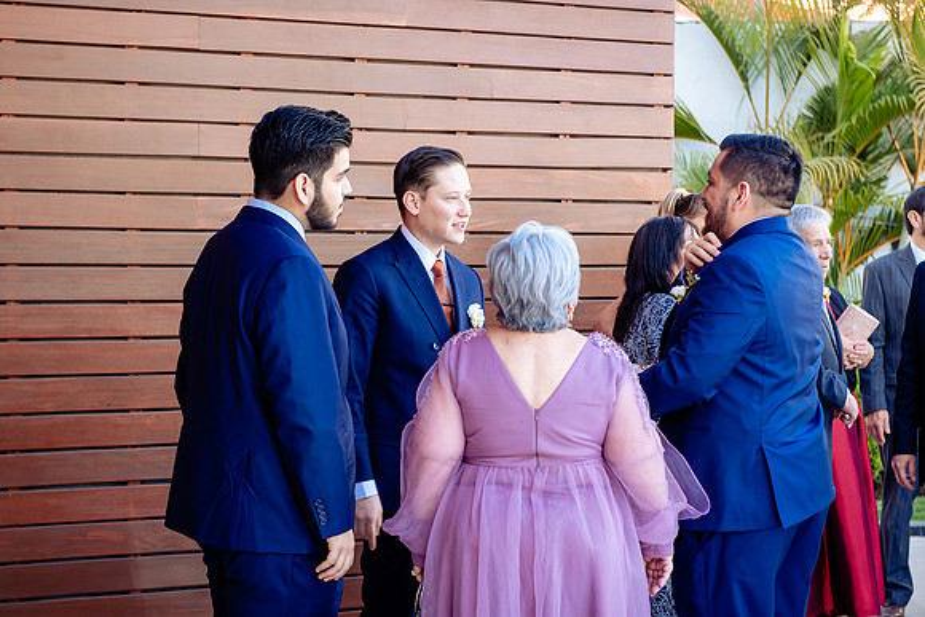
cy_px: 300
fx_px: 2074
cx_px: 447
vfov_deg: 16.9
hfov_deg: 25.1
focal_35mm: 81
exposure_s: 1/125
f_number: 4
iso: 320
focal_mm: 70
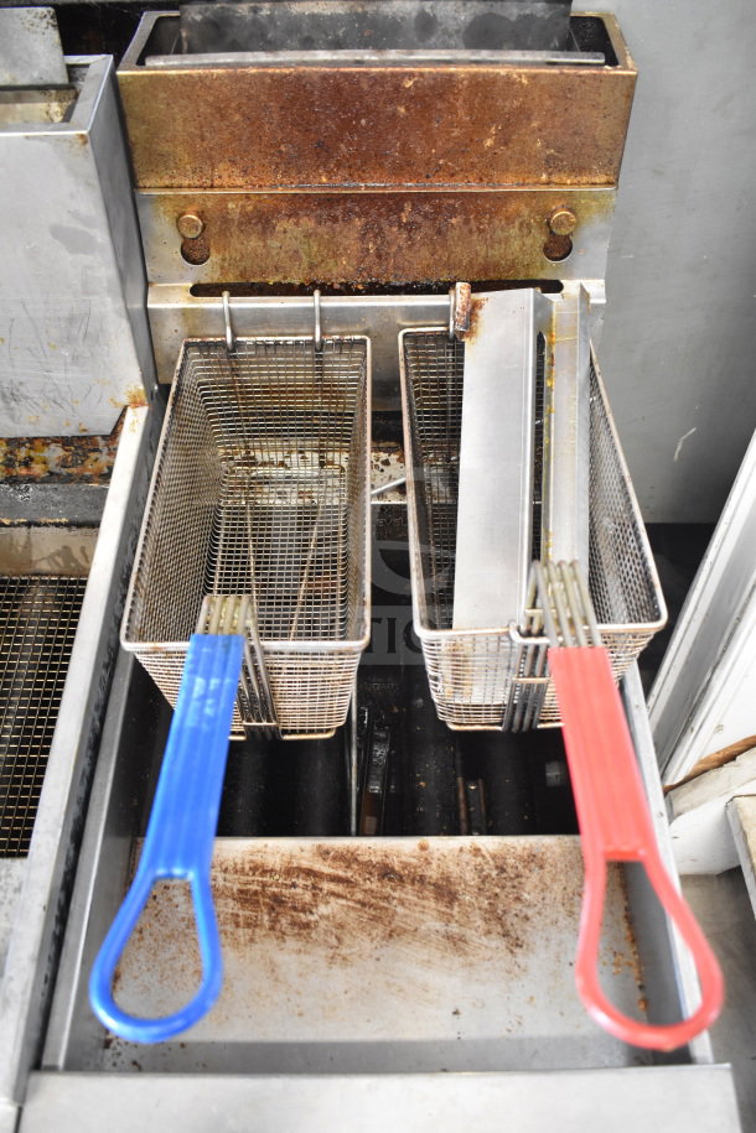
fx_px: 992
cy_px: 566
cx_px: 378
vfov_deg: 59.5
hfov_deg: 41.7
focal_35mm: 32
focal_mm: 21
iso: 2500
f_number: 3.8
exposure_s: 1/30
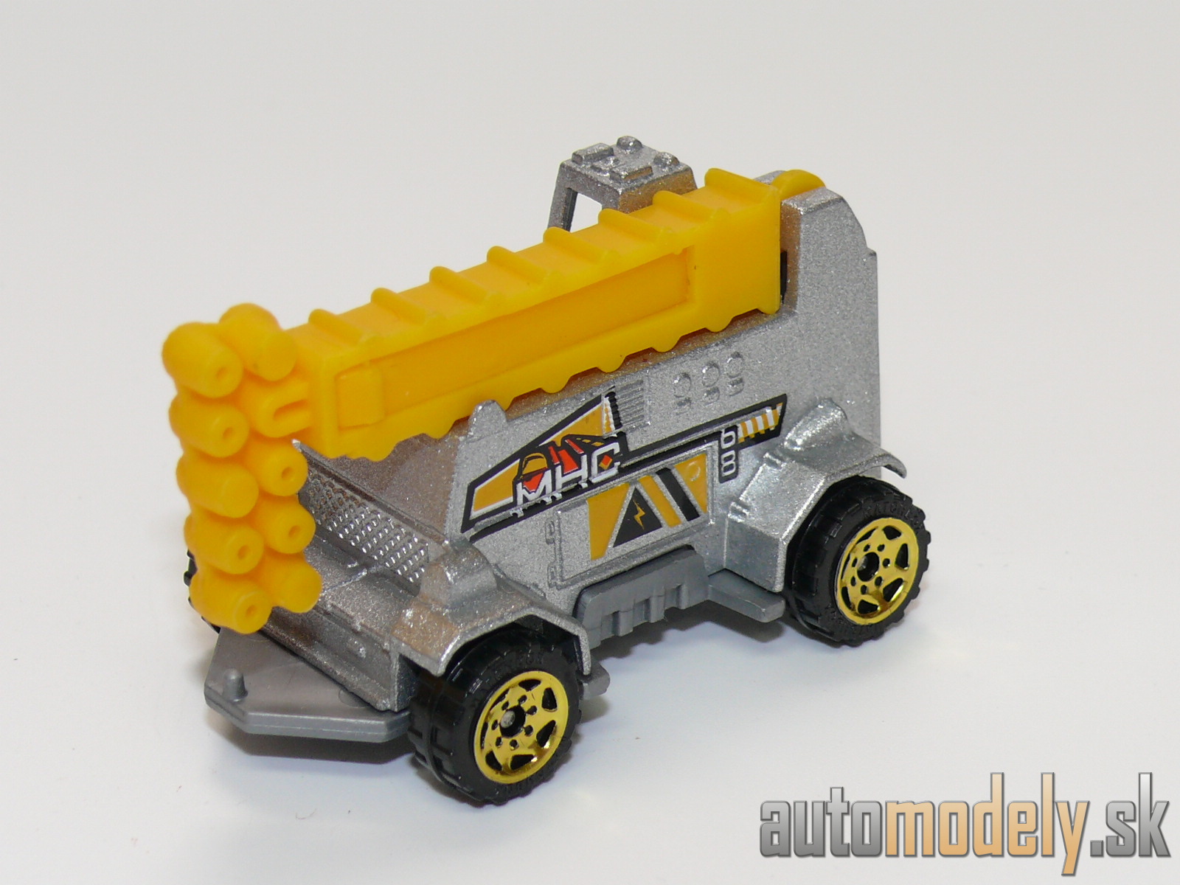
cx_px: 590
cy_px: 442
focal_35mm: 102
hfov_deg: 19.3
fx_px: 3477
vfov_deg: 14.5
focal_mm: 13.4
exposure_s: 1/30
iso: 100
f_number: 4
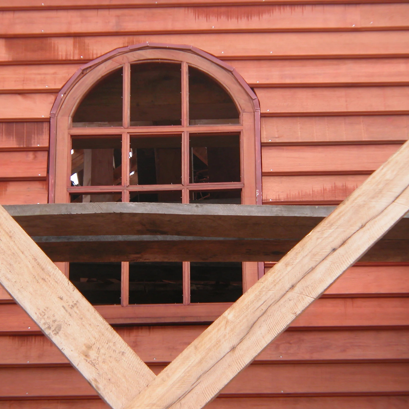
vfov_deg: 8.4
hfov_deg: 8.4
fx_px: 2780
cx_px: 174
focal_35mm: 208
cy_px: 204
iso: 100
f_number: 4
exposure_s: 1/151
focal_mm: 44.7
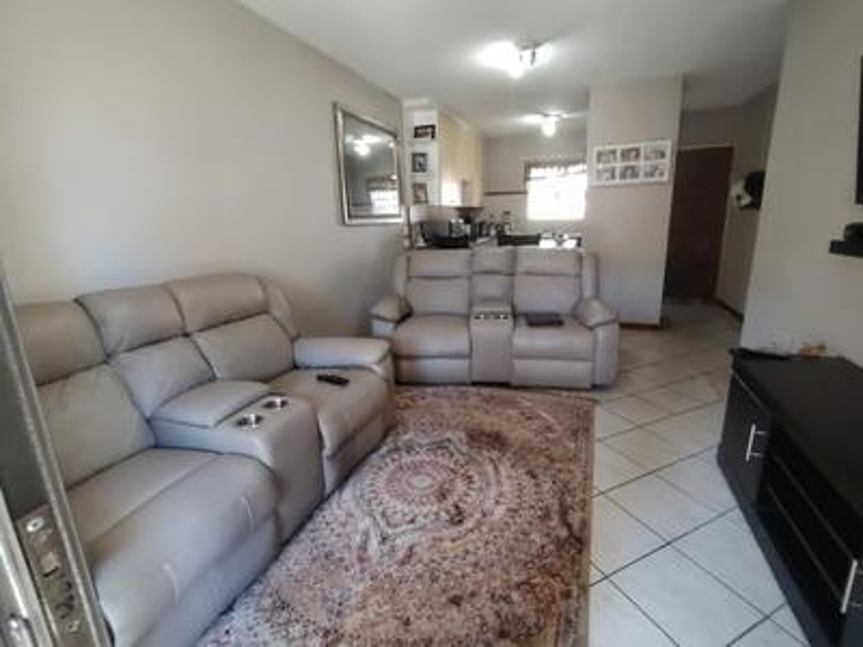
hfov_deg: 91.0
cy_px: 324
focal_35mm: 17
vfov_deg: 74.7
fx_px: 424
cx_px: 432
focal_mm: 1.42
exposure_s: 1/33.3
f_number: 2.2
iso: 359
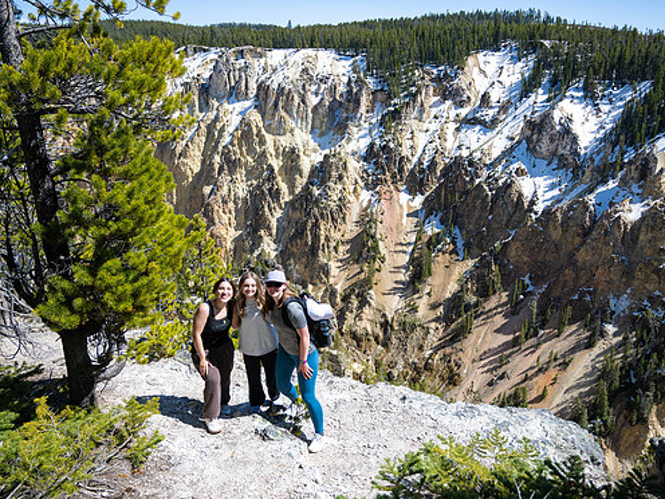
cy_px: 257
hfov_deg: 65.1
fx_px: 519
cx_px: 370
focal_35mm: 27
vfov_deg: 51.3
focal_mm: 24
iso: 160
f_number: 4
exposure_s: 1/1600
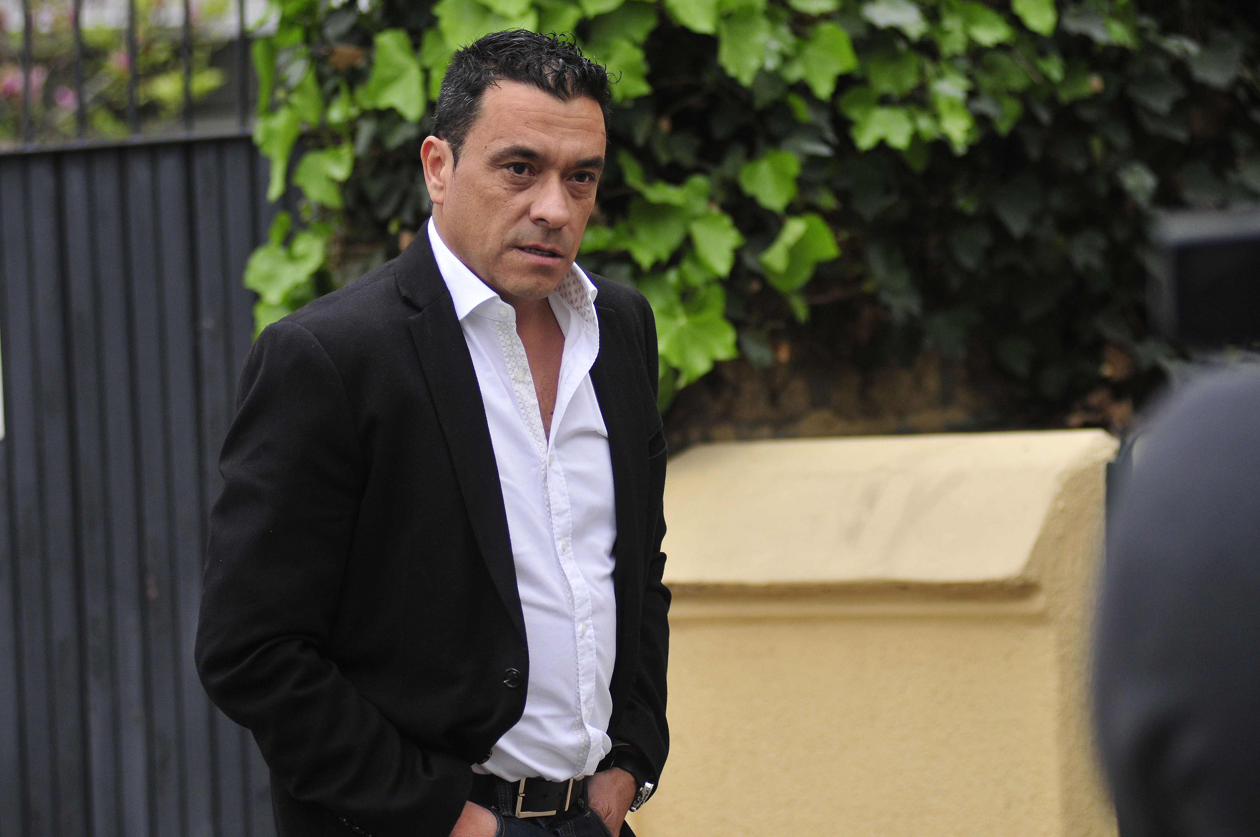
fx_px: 5244
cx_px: 630
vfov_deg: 9.1
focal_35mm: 150
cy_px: 418
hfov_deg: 13.7
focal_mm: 100
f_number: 2.8
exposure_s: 1/640
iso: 400
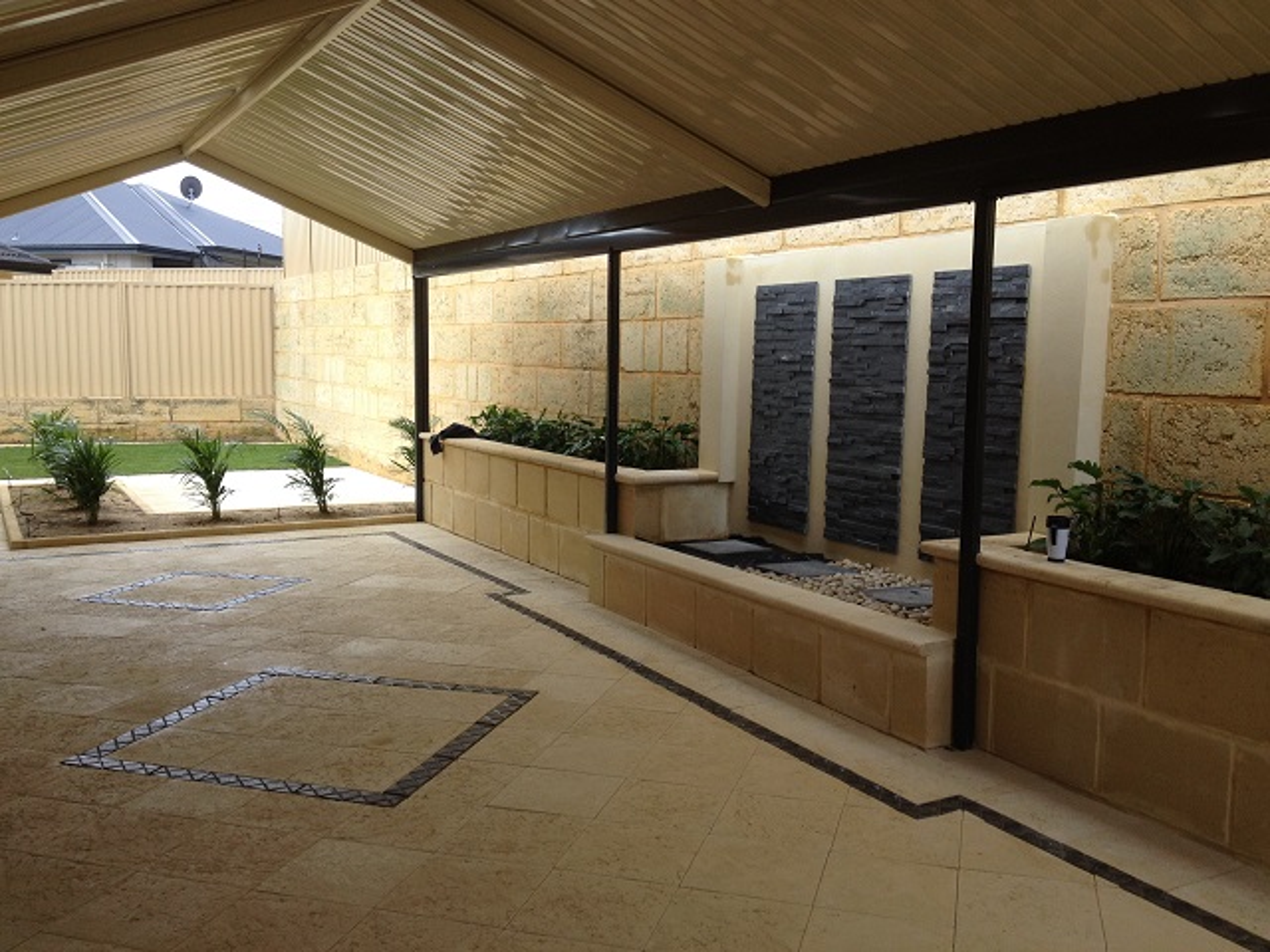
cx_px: 635
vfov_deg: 40.7
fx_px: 1284
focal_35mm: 35
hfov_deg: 52.6
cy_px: 476
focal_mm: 4.28
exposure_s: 1/391
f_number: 2.4
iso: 50
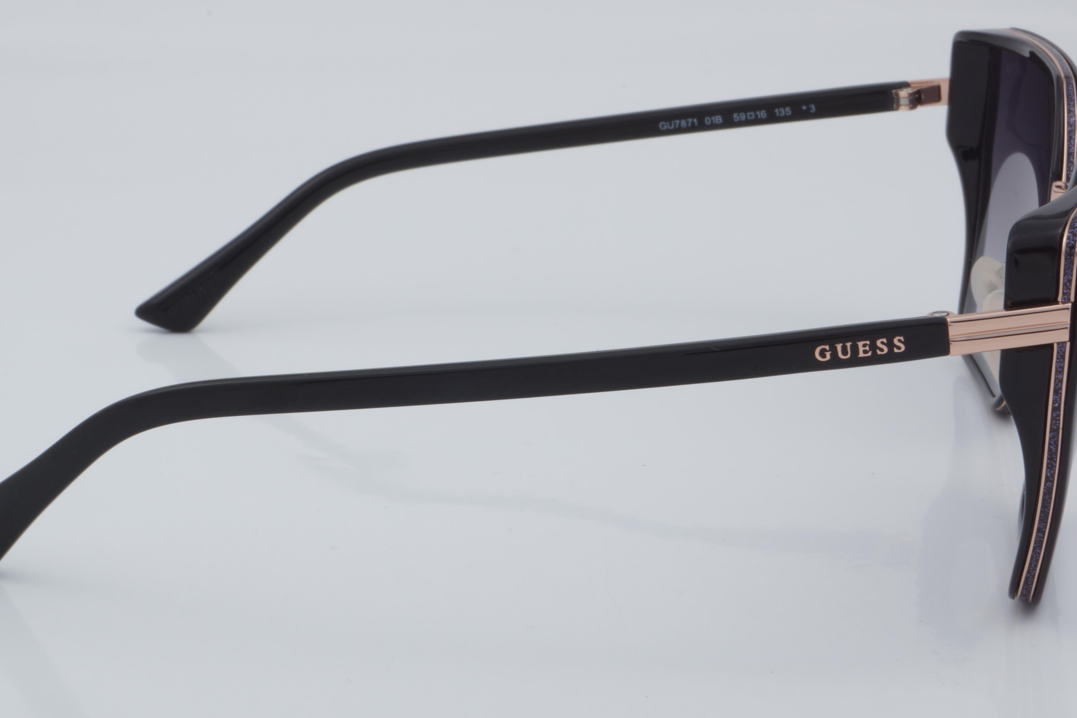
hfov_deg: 23.1
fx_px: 2632
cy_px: 335
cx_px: 515
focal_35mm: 88
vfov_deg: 15.5
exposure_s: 1/4
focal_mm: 50
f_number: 32
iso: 100
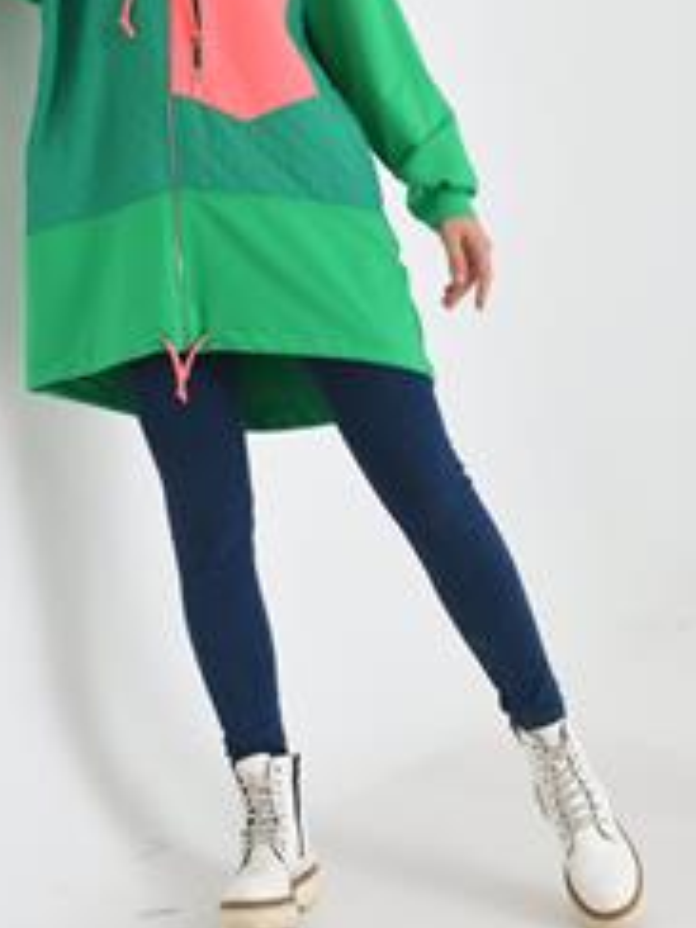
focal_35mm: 78
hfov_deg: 18.9
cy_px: 331
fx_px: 2091
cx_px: 243
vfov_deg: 24.9
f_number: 5.6
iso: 100
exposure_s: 1/125
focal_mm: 44
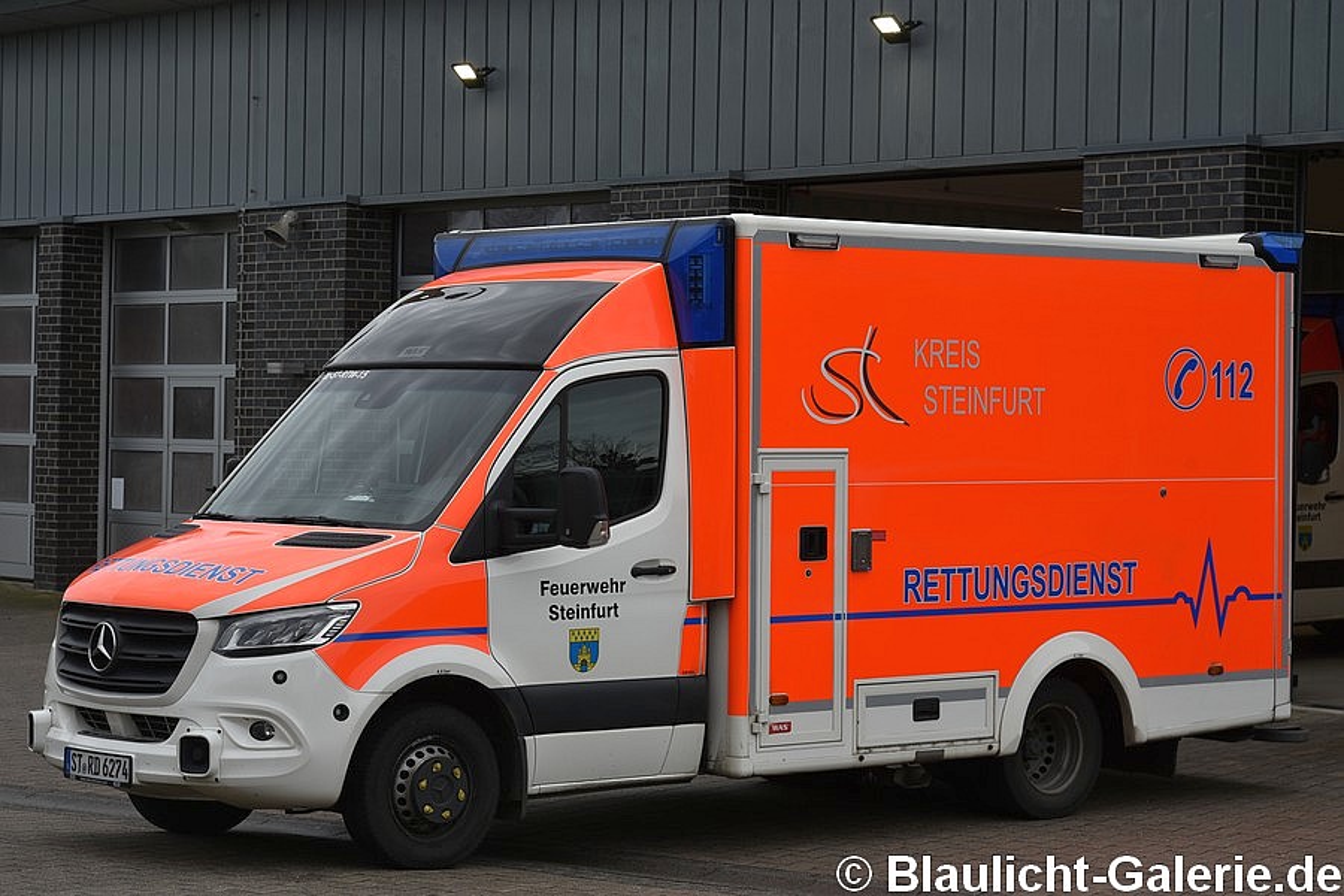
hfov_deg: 25.4
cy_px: 448
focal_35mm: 80
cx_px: 672
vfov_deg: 17.1
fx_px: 2986
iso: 200
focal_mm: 80
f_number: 8
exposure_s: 1/250
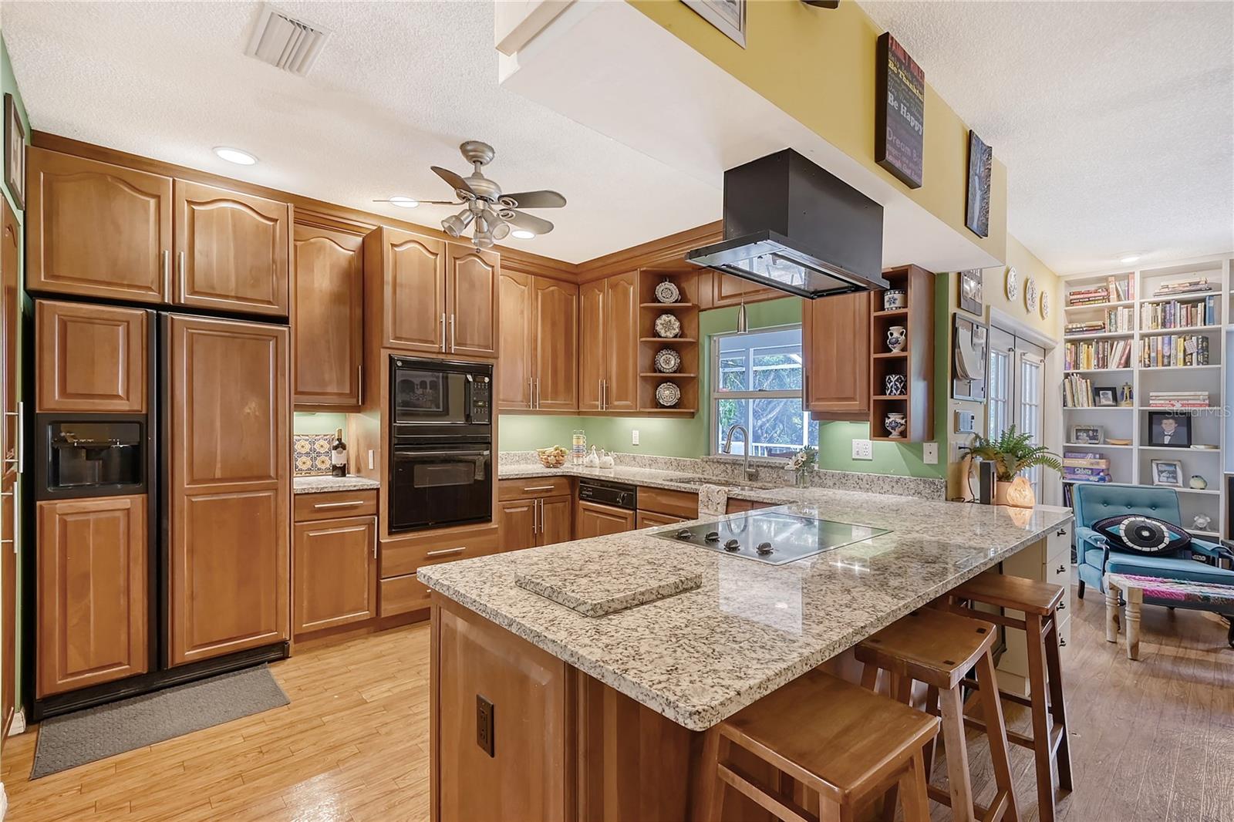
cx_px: 617
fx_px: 514
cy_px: 411
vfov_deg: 77.3
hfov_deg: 100.4
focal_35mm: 15
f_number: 10
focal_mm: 10
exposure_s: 1/160
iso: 800
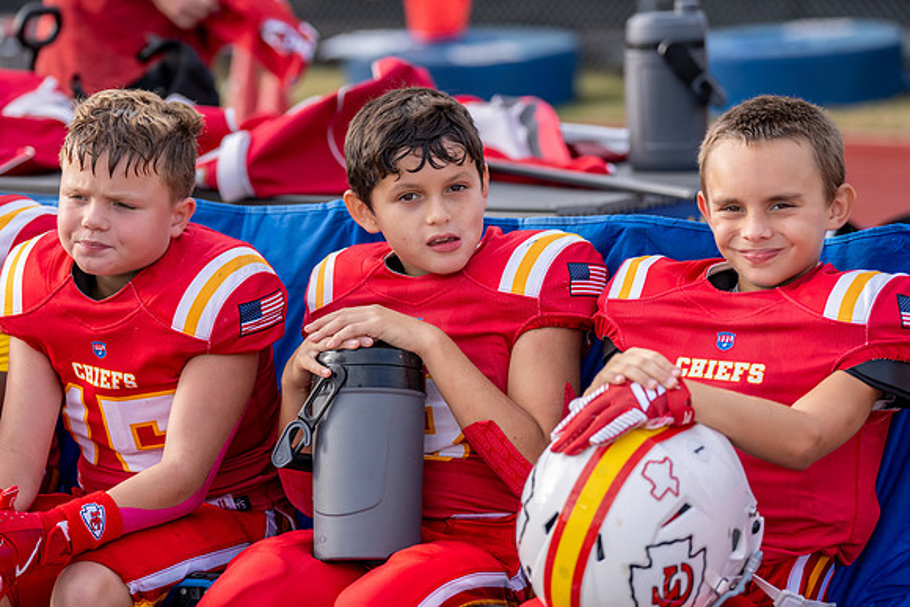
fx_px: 2894
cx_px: 394
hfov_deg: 17.9
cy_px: 263
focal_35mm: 114
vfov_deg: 12.0
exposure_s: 1/2000
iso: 250
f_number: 2.8
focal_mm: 101
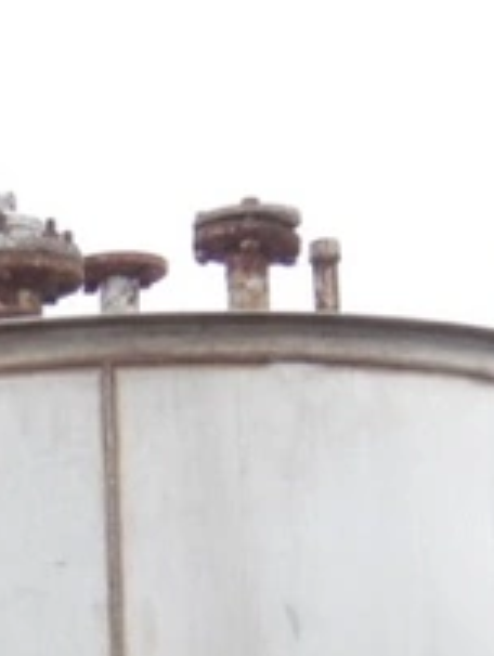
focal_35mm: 89
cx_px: 102
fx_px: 1690
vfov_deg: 18.2
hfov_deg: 16.5
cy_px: 1120
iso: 125
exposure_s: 1/800
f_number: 2.8
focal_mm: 4.3
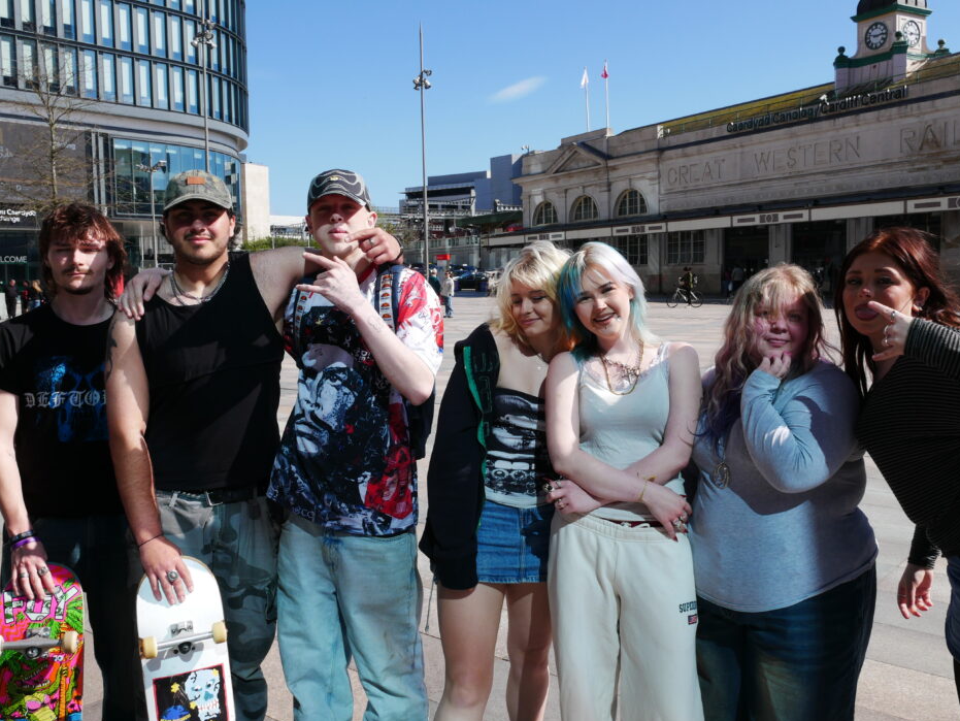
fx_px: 916
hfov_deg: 55.3
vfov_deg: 43.0
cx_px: 495
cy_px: 339
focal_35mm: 33
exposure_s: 1/320
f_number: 9
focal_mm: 15
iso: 200
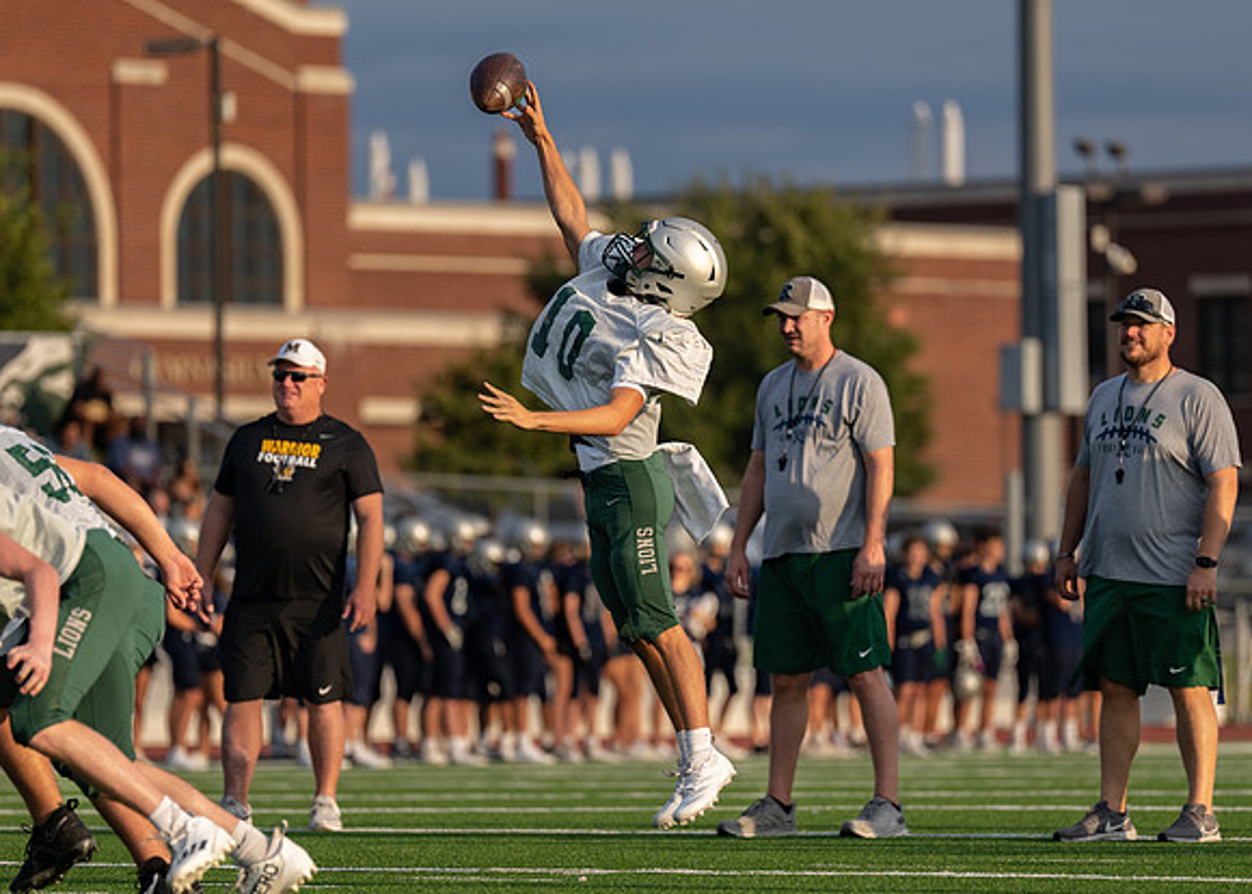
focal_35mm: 288
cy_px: 504
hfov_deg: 7.0
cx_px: 630
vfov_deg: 5.0
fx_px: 10245
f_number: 2.8
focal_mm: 200
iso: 160
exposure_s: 1/2000
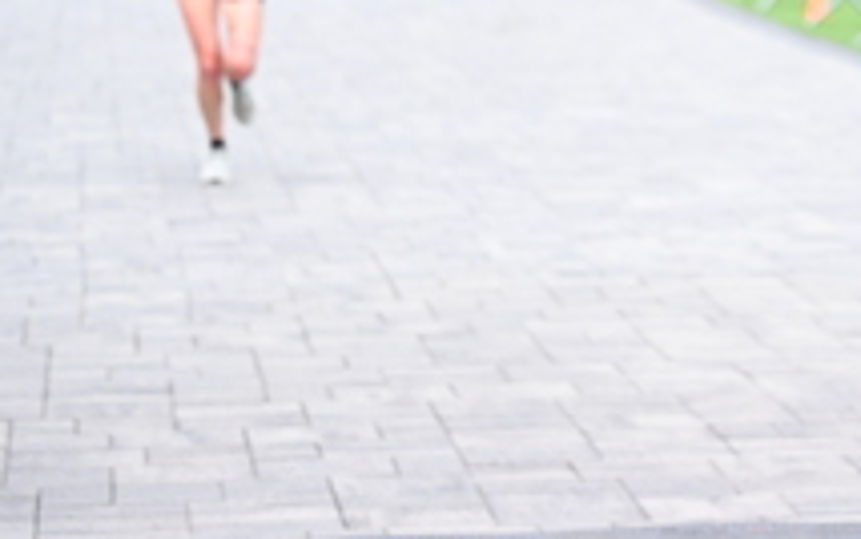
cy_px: -139
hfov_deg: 9.8
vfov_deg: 6.2
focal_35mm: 212
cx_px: 933
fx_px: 4977
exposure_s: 1/1250
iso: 1250
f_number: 2.8
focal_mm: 81
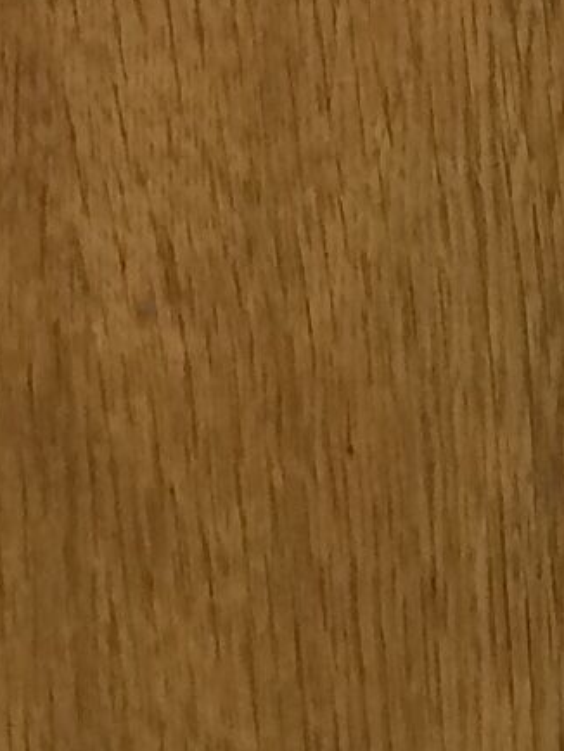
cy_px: 959
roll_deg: +1.3
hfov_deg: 6.6
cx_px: 1111
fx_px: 4731
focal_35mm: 218
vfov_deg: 8.9
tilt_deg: -18.3
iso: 40
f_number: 2.2
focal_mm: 4.15
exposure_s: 1/33
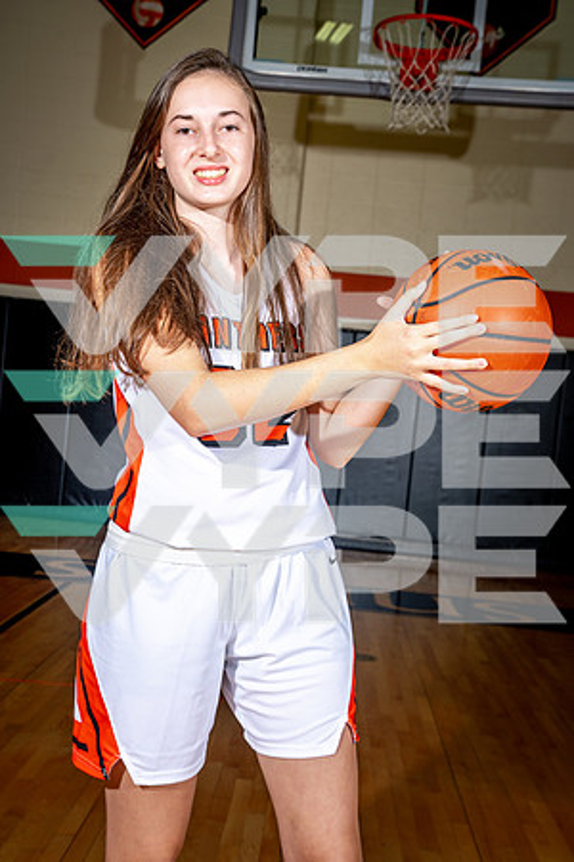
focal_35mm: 49
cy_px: 431
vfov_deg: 40.3
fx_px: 1172
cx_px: 287
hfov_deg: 27.5
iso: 100
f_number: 8
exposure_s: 1/125
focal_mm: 49
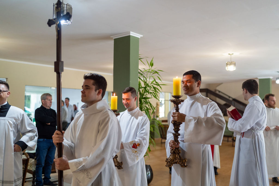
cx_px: 140
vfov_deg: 37.9
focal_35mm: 35
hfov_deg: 54.4
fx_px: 271
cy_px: 93
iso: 1000
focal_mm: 35
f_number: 1.8
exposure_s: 1/125
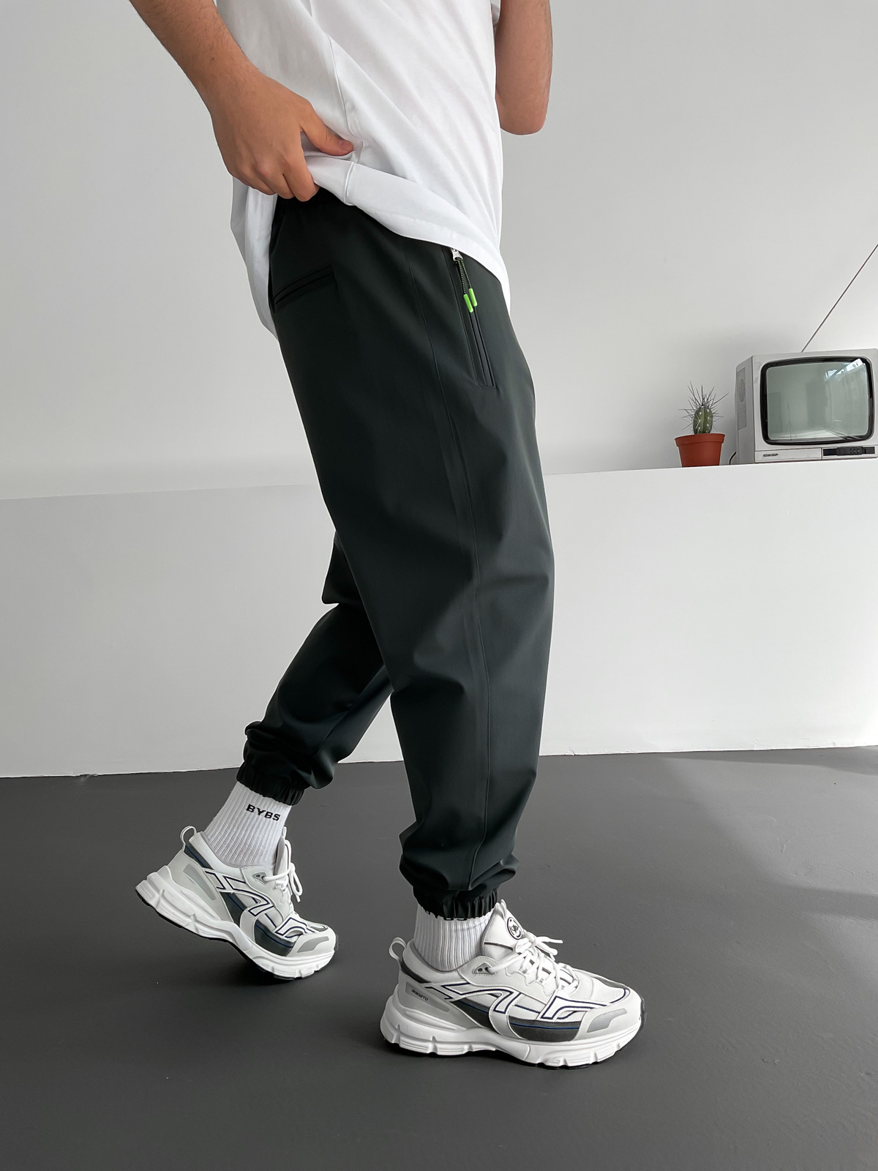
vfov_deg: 61.7
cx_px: 439
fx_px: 981
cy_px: 586
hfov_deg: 48.2
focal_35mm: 29
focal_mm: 3
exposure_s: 1/150
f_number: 1.8
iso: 16
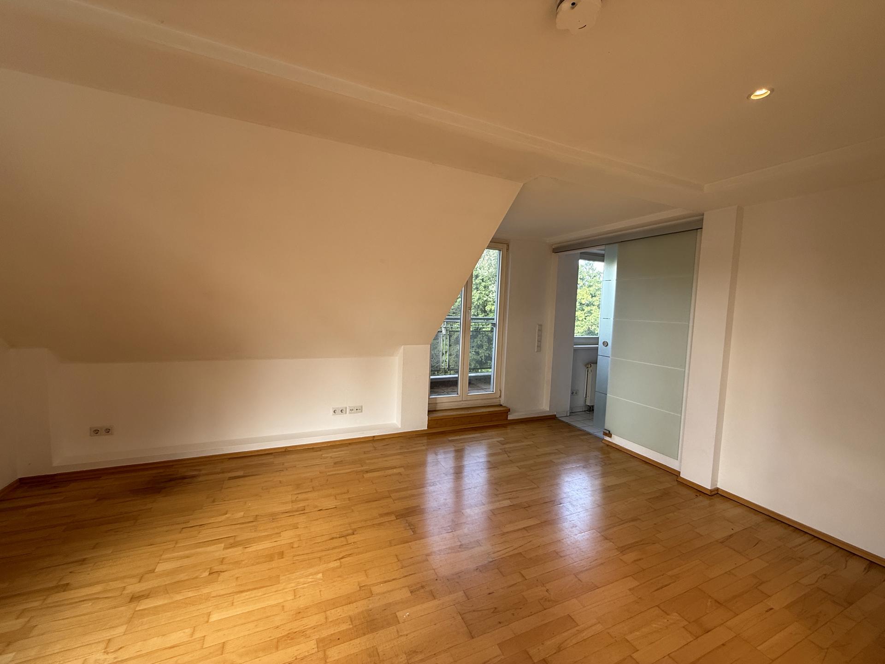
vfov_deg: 85.7
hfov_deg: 102.1
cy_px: 332
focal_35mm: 14
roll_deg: -2.6
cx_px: 442
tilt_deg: -3.7
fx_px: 358
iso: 80
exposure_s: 1/99
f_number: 2.2
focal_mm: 2.22
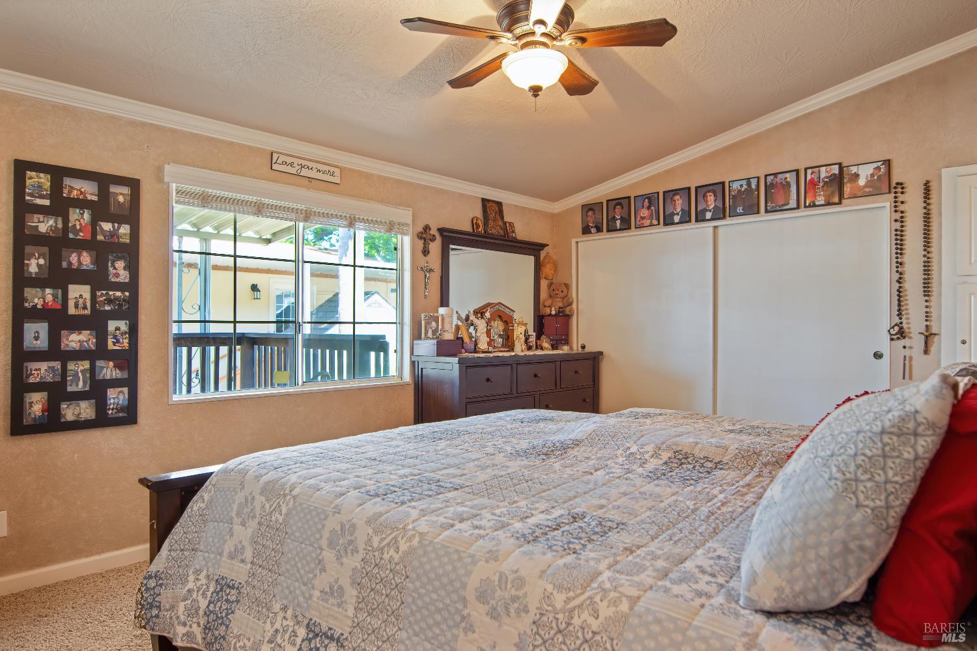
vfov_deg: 59.5
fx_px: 570
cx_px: 488
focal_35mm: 21
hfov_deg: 81.2
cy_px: 326
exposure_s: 1/20
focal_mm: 14
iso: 100
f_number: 2.8
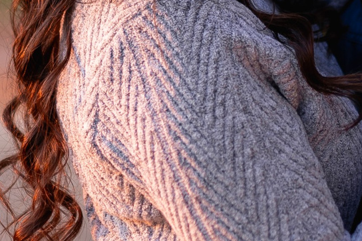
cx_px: 224
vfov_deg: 5.3
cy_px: 74
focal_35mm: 259
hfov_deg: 7.9
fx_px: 2605
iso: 100
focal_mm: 55
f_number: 1.8
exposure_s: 1/125
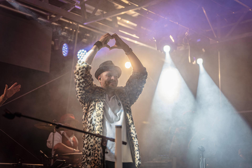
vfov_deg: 21.6
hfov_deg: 31.9
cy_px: 84
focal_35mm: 63
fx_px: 441
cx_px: 126
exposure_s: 1/160
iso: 100
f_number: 2.5
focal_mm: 63
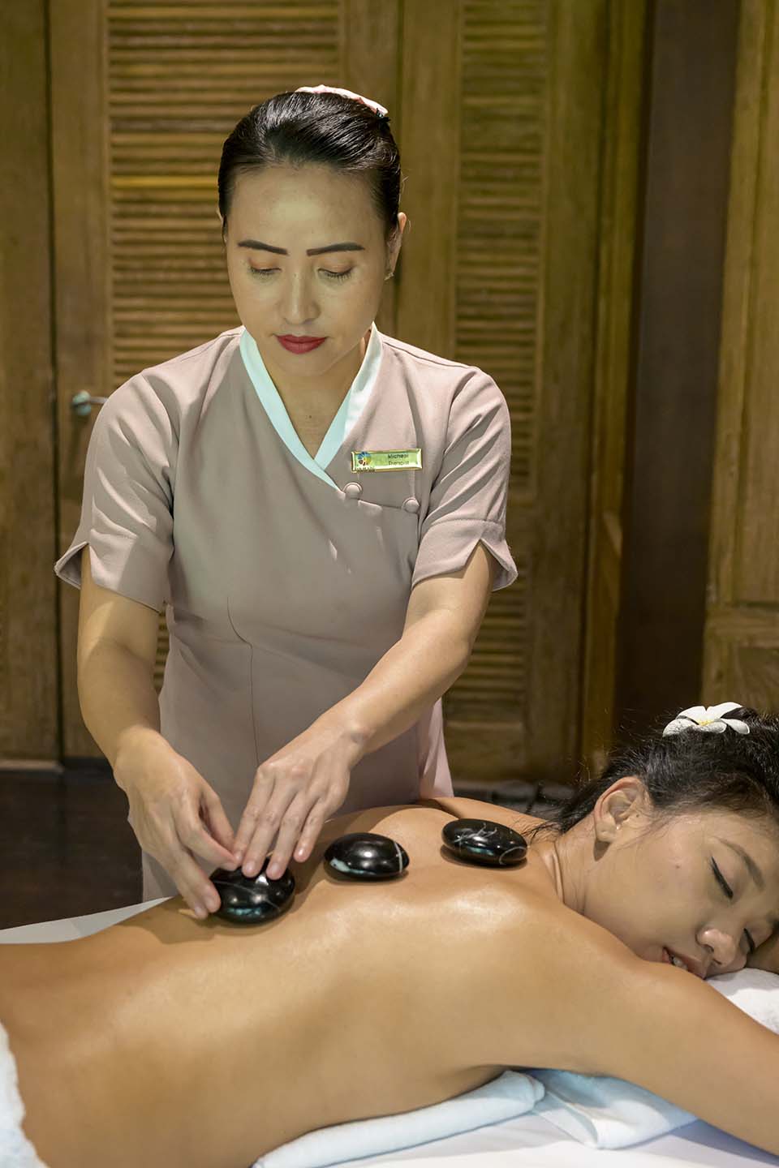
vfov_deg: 41.1
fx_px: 1558
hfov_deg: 28.1
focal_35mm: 48
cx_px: 390
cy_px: 584
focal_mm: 48
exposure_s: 1/200
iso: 5000
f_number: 4.5
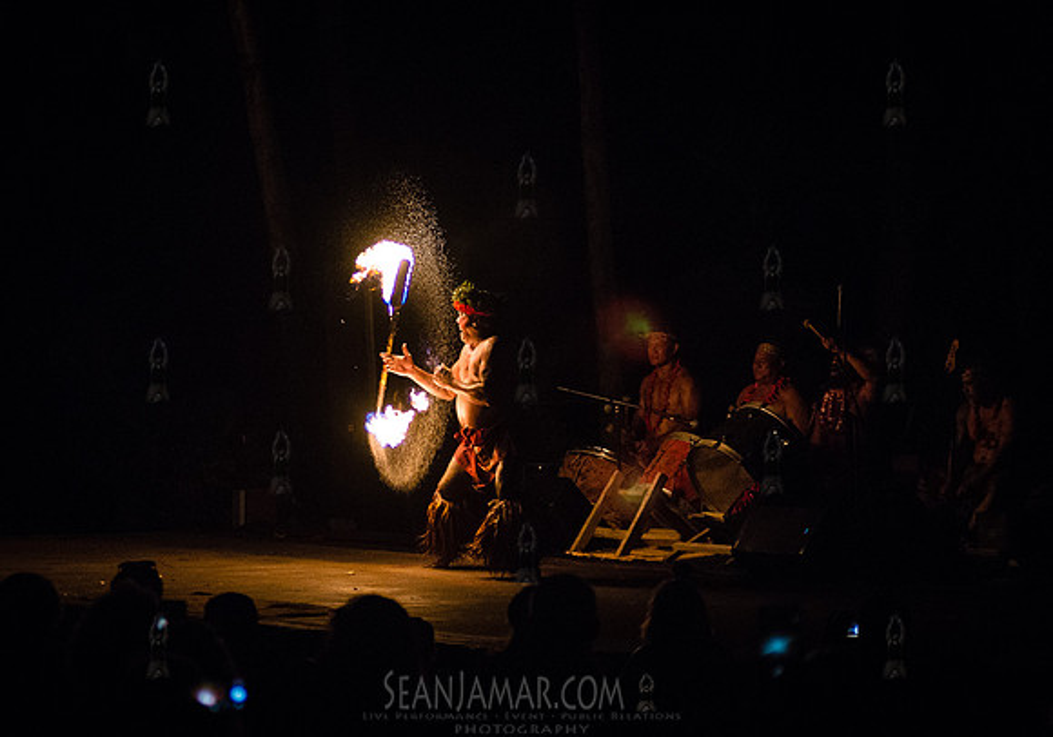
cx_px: 527
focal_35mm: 125
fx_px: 3710
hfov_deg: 16.2
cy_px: 386
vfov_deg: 11.3
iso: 4000
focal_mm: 80
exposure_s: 1/320
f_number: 2.8
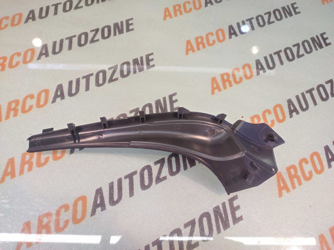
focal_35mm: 17
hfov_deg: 91.1
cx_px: 167
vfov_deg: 74.7
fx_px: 164
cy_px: 125
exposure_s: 1/33
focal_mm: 4.74
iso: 951
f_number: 1.79
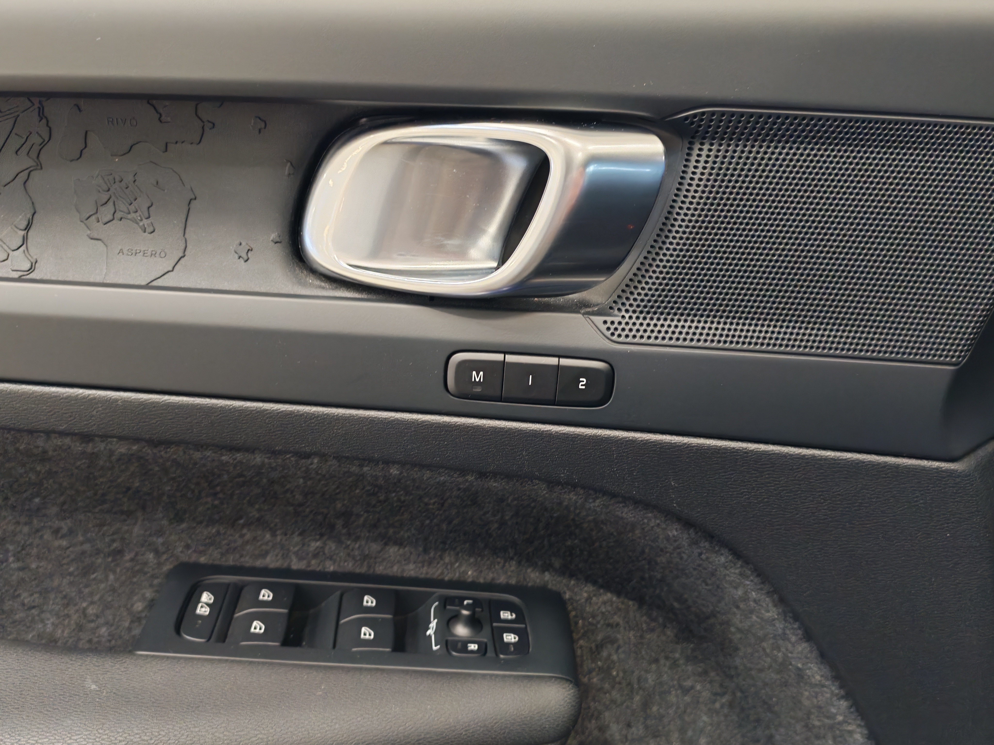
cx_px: 497
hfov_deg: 60.0
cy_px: 372
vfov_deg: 46.8
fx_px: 861
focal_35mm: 30
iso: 1250
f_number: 1.9
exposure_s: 1/50
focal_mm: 6.12
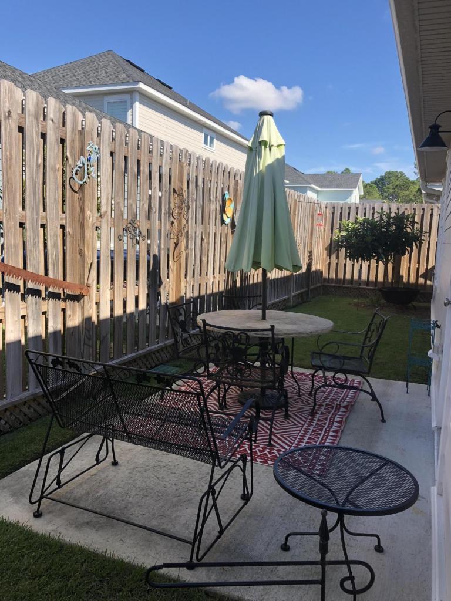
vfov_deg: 63.4
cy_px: 300
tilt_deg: -7.4
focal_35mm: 28
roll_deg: -1.3
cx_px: 226
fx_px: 486
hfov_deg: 49.7
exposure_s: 1/857
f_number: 1.8
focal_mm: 3.99
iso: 20
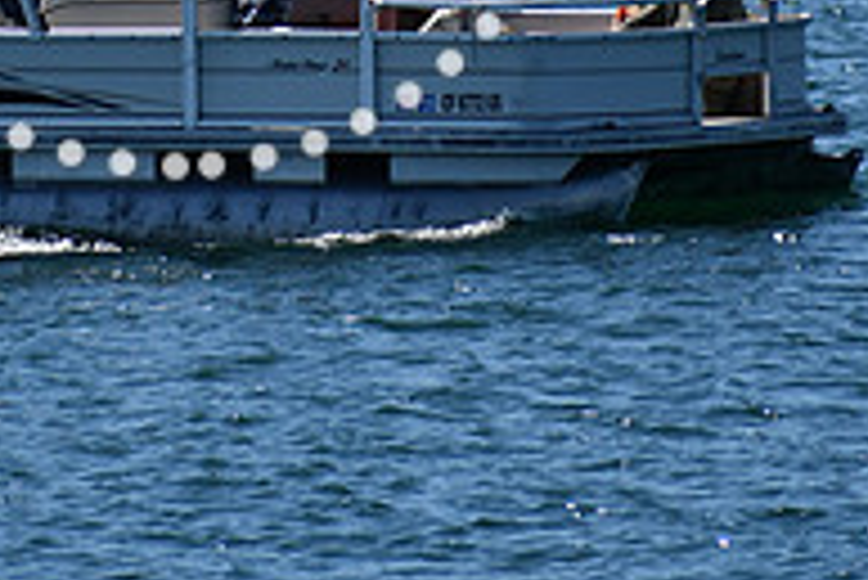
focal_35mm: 1352
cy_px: -259
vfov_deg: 1.0
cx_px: 175
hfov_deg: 1.5
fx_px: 32622
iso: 200
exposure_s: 1/1250
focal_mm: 300
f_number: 6.3
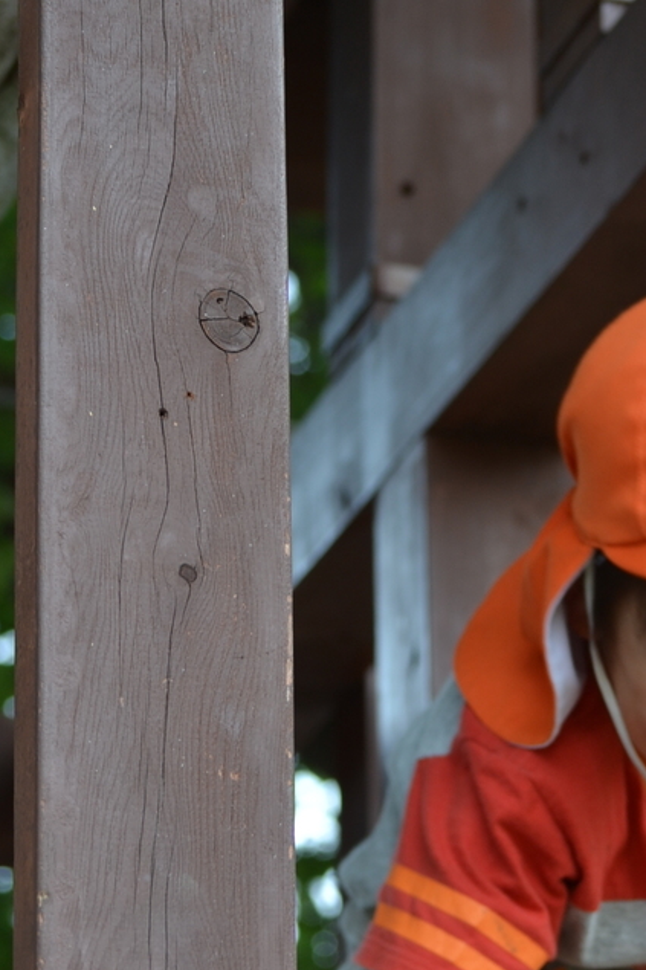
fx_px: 4199
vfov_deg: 13.2
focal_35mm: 156
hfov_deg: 8.8
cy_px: 548
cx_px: 548
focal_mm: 55
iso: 125
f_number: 5.6
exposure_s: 1/125
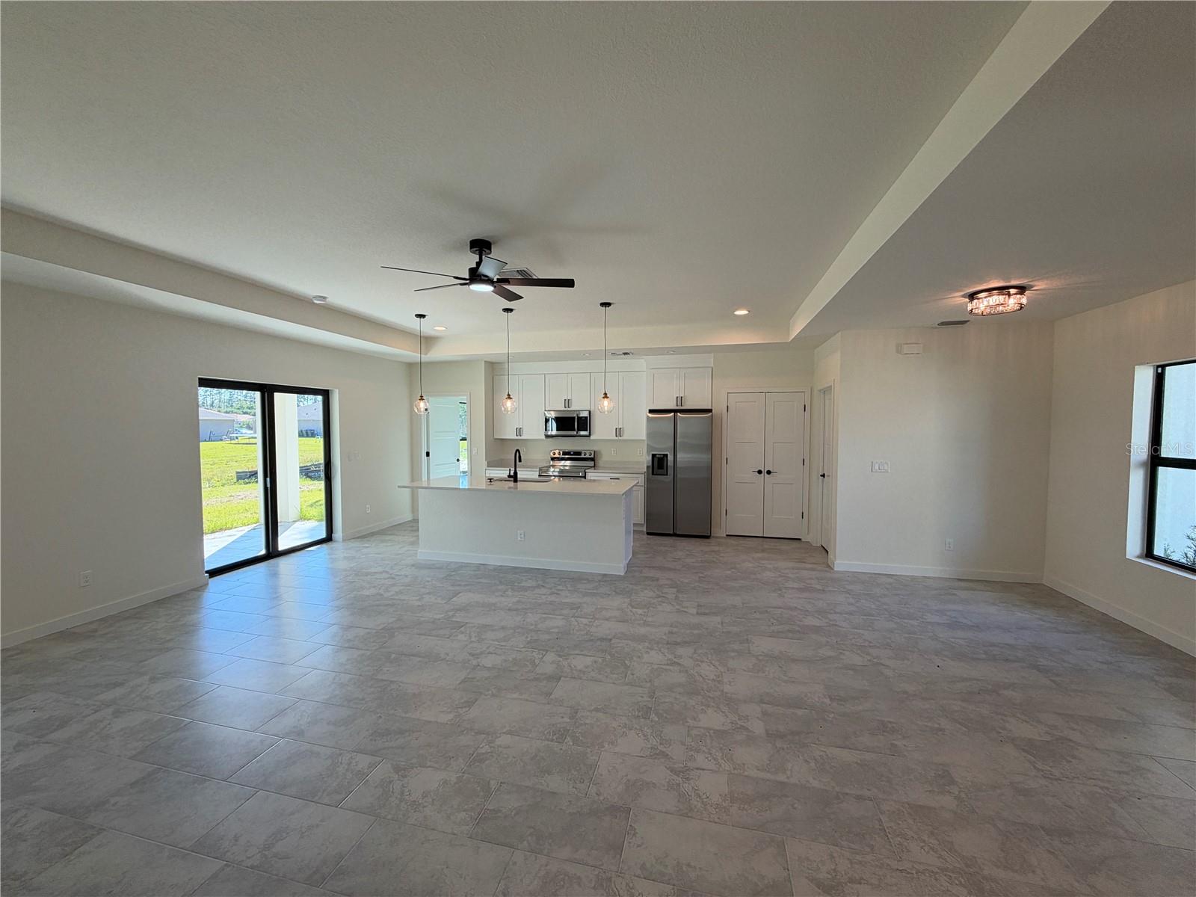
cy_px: 448
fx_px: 484
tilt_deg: -2.5
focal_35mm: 14
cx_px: 598
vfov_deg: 85.7
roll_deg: -0.5
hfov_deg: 102.1
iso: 64
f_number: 2.2
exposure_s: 1/120
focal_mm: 2.22
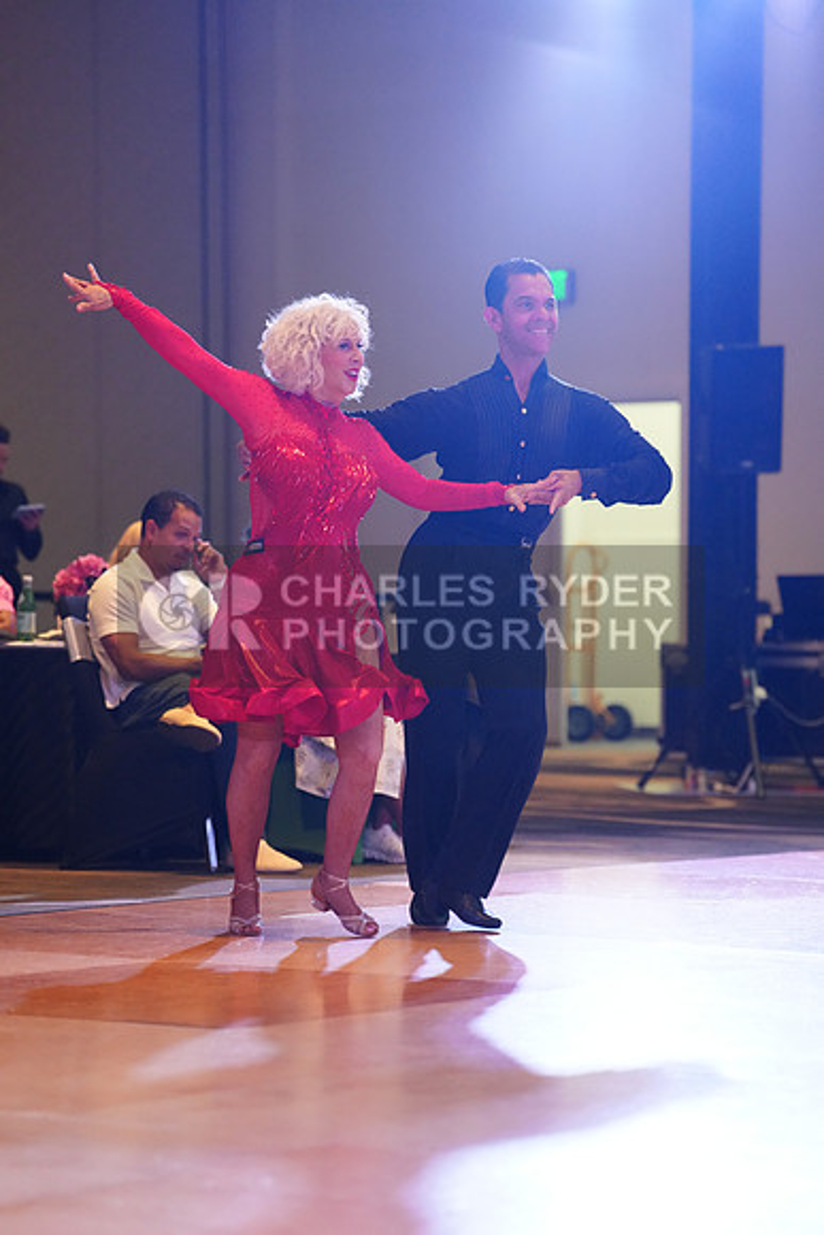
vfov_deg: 16.9
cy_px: 618
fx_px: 4152
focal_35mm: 121
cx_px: 412
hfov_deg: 11.3
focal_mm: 121
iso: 5000
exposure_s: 1/400
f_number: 2.8
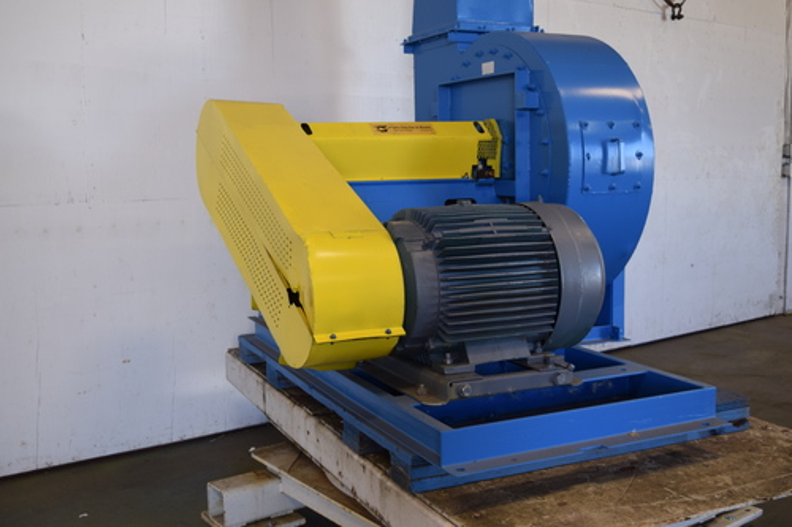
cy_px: 264
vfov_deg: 34.2
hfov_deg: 49.6
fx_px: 858
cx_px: 396
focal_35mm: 39
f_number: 4.5
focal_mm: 26
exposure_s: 1/80
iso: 400
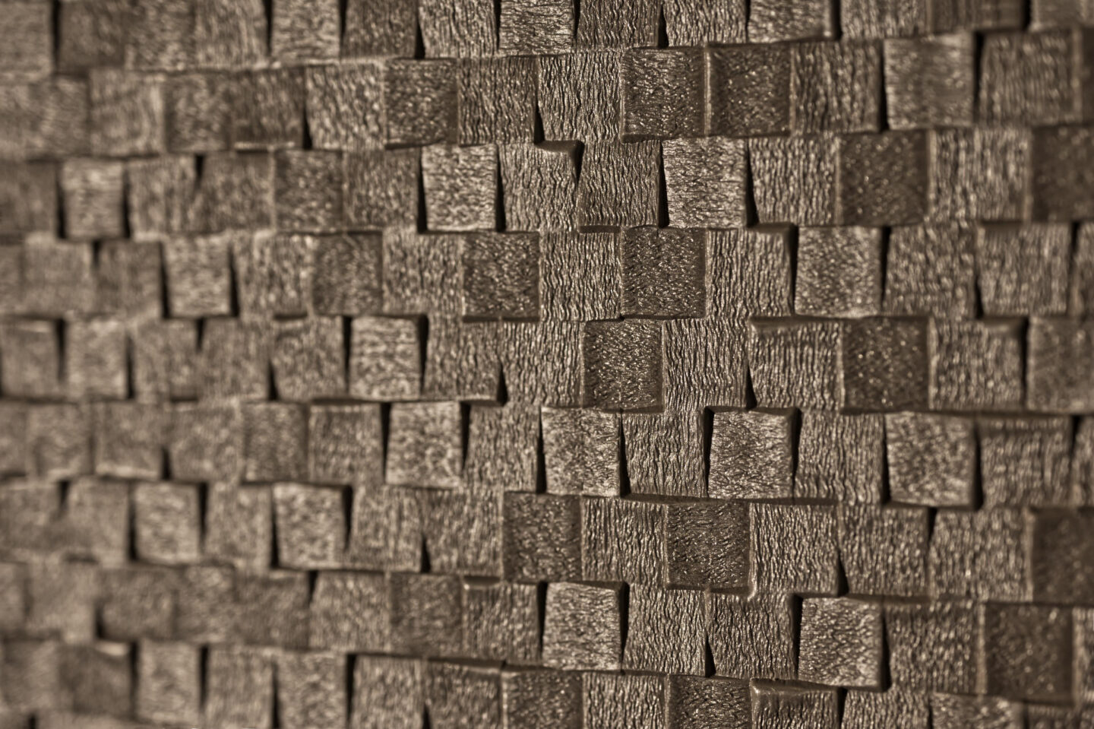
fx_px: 1519
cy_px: 364
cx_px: 547
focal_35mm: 50
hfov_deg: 39.6
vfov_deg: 27.0
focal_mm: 50
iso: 100
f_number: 5
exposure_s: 1/200
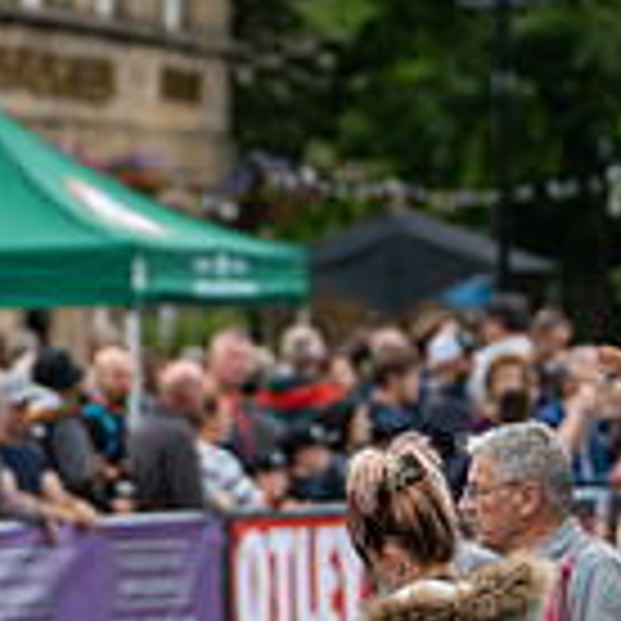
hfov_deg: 4.1
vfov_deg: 4.1
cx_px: -76
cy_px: 785
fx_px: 8585
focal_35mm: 423
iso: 500
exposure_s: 1/800
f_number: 3.5
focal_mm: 118
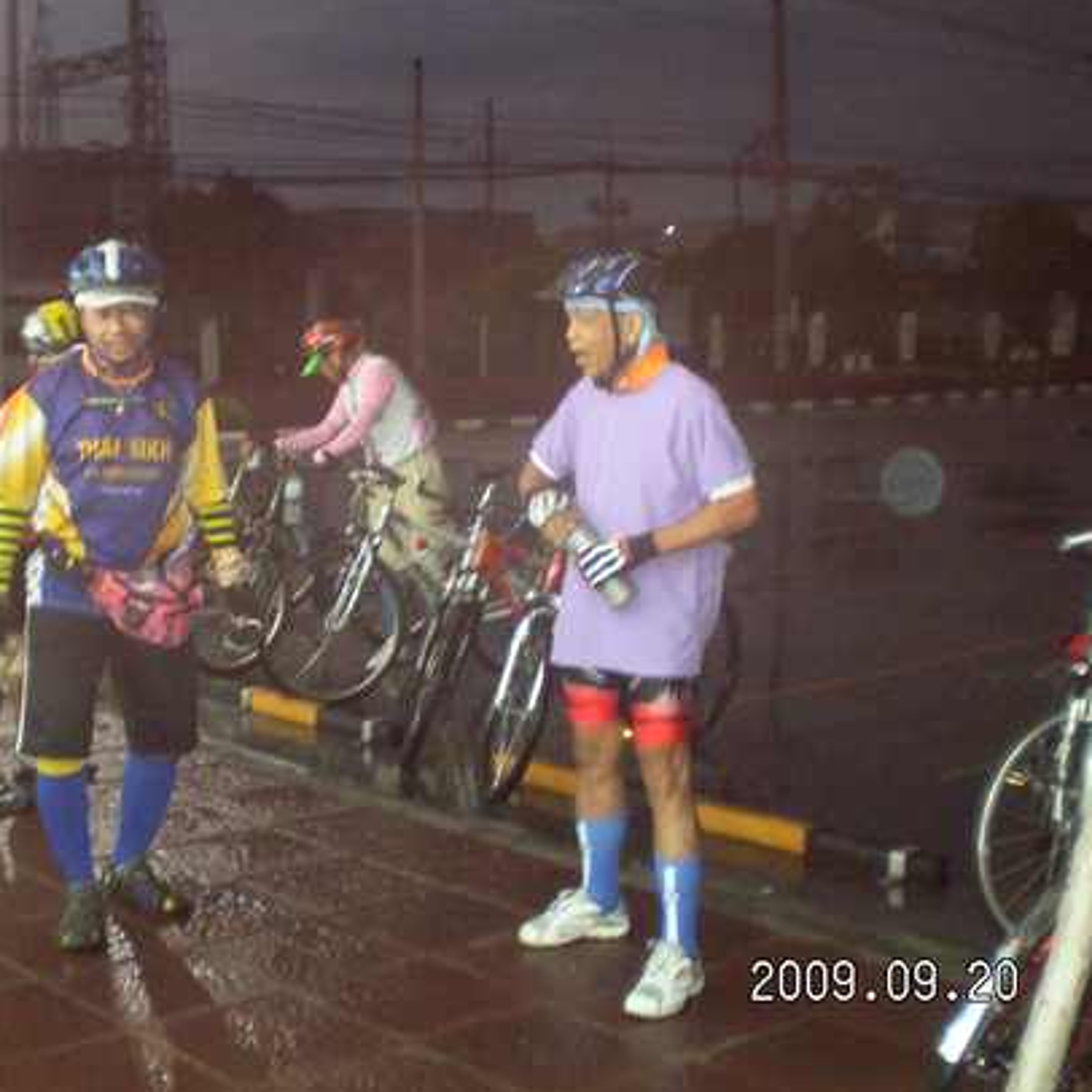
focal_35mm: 53
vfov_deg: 32.2
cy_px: 506
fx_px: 1892
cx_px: 296
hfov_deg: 31.7
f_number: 3.1
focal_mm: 6.3
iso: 318
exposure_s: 1/30
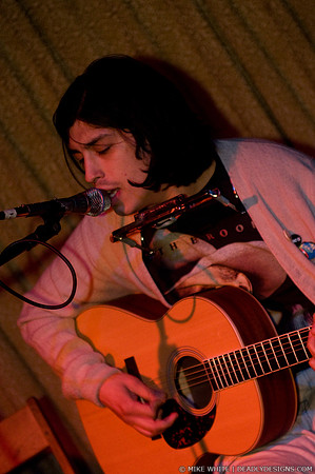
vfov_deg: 19.5
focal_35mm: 105
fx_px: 1381
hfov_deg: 13.0
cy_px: 237
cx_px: 158
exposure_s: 1/60
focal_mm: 70
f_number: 2.8
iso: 800
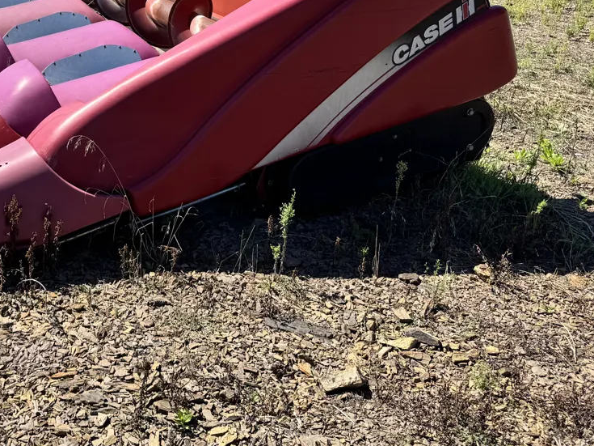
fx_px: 806
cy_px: 79
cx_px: 81
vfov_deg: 30.0
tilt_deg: -17.3
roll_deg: -0.6
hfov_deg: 38.2
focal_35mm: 47
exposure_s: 1/2959
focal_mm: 6.76
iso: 80
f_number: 1.78
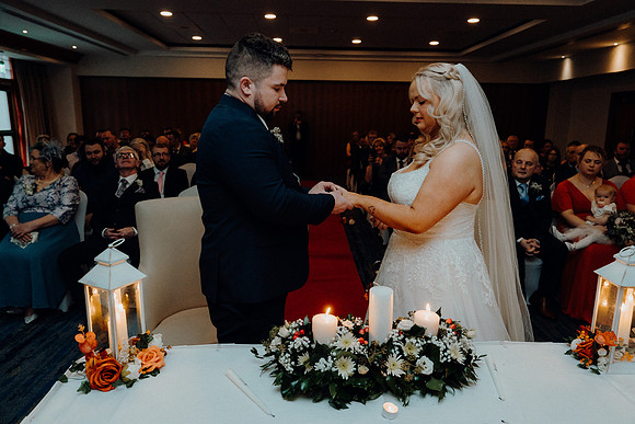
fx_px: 459
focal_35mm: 26
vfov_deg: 49.6
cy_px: 212
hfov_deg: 69.4
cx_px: 318
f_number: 3.5
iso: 2500
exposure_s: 1/160
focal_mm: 26
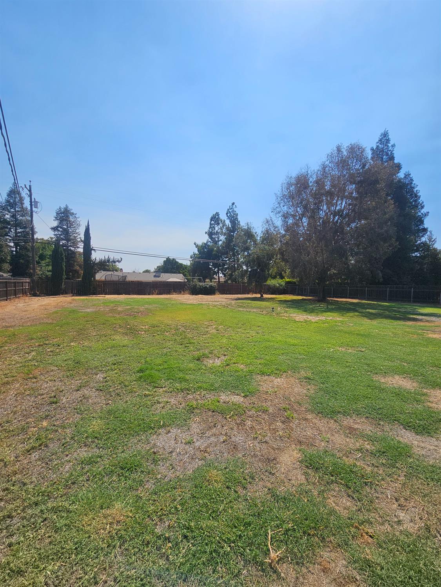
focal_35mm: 13
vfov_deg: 106.2
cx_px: 220
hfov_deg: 89.9
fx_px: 221
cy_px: 294
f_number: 2.2
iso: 50
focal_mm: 2.2
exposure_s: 1/5116
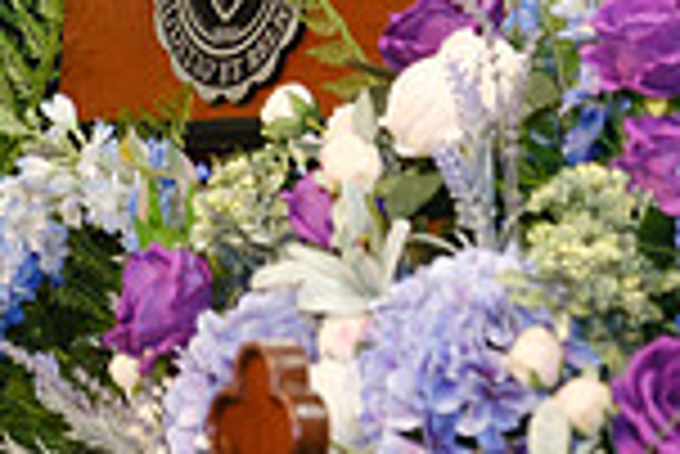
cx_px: 982
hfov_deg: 7.2
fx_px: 5294
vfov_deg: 4.9
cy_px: -357
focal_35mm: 280
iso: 1250
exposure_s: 1/100
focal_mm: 48.5
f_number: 3.2
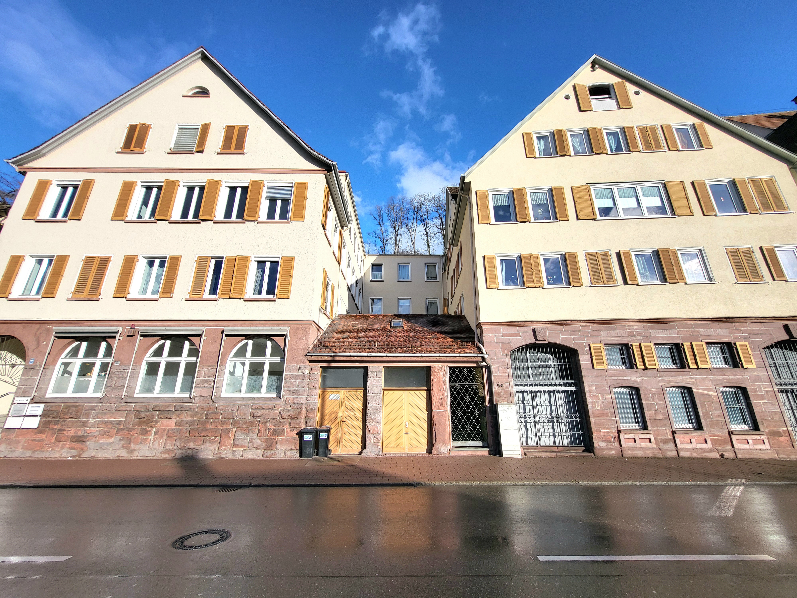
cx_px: 398
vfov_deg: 89.9
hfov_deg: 106.2
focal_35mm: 13
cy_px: 299
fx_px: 299
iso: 32
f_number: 2.2
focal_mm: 1.74
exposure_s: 1/1250
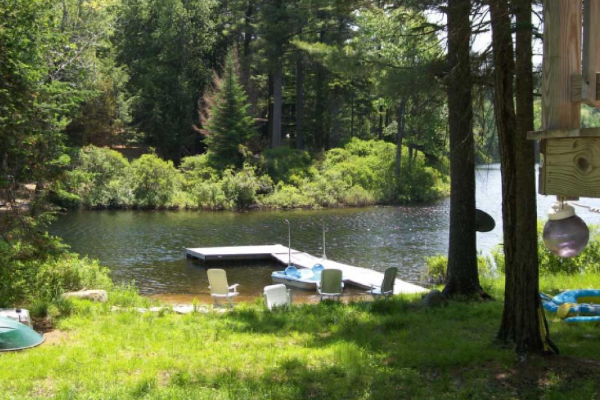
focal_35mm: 53
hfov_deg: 37.5
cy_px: 185
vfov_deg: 25.5
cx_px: 299
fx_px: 883
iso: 80
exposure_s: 1/320
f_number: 3.6
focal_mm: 8.8
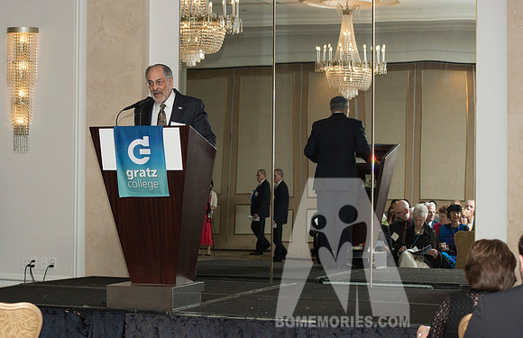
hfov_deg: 21.0
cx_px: 179
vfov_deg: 13.7
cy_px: 183
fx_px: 1406
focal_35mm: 98
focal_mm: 70
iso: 1000
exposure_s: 1/125
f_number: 5.6
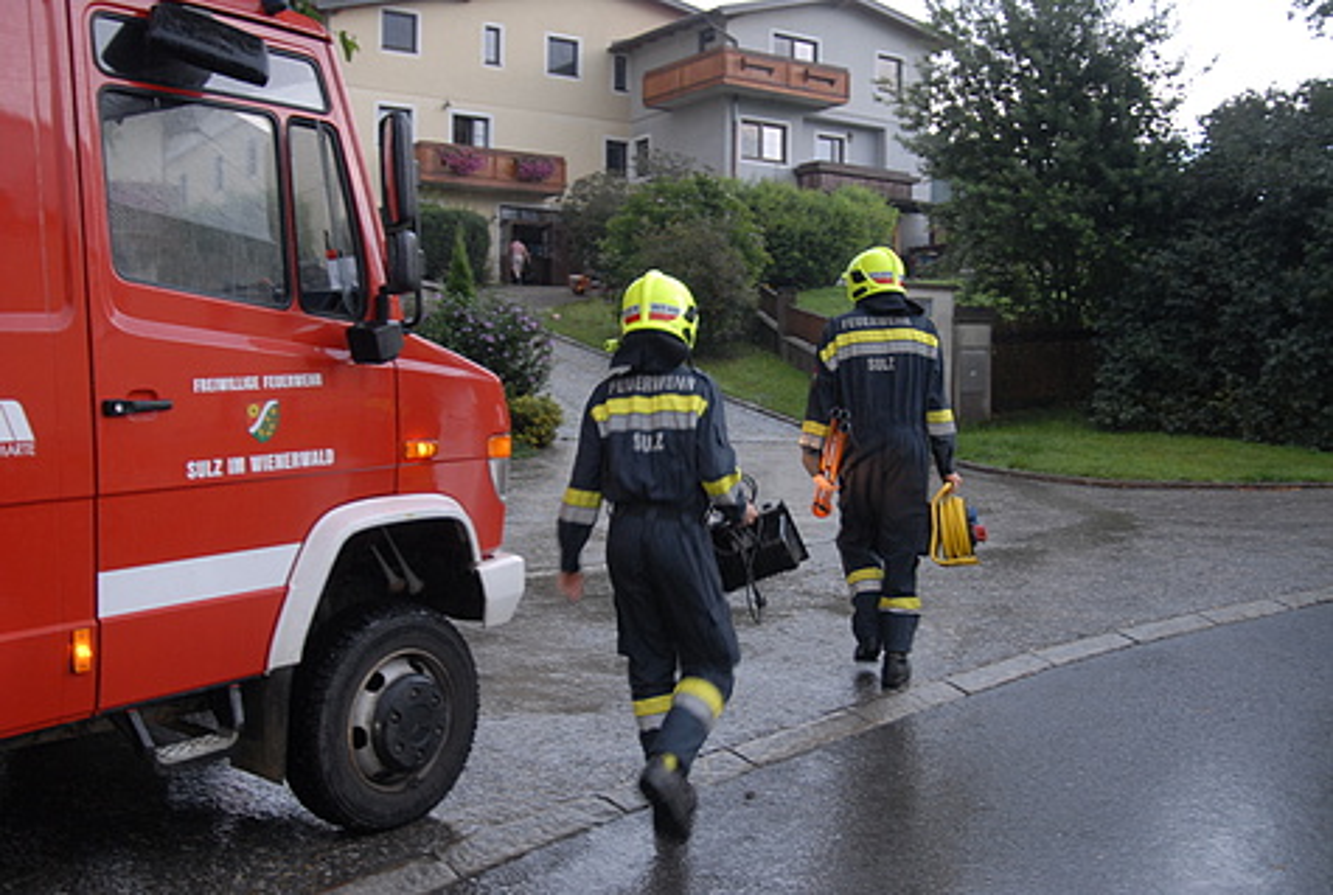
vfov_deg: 37.0
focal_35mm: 36
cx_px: 666
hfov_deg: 53.0
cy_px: 448
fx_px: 1336
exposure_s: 1/40
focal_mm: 24
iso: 400
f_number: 3.5
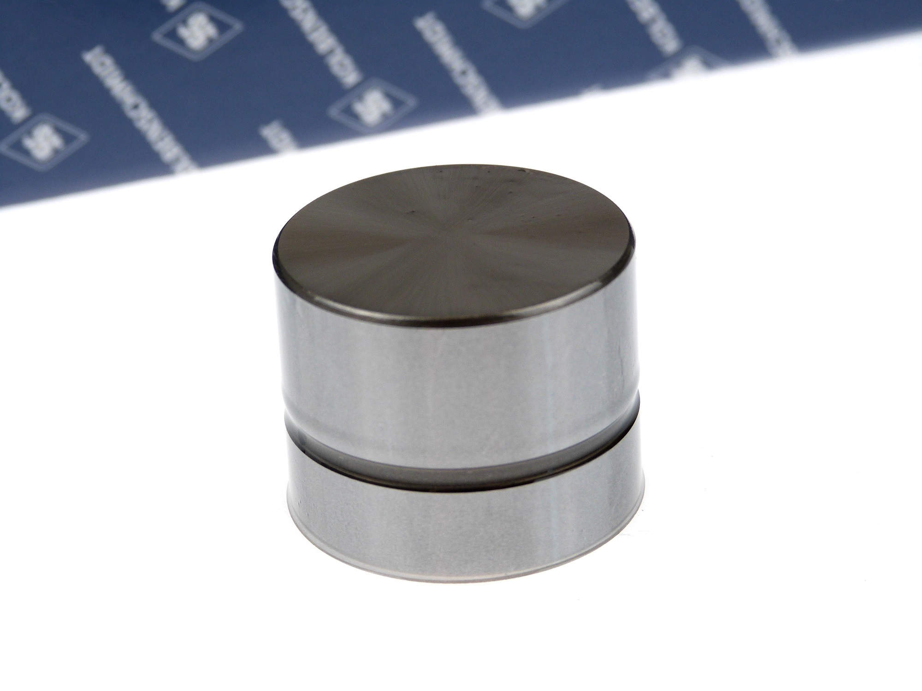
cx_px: 461
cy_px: 346
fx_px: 3463
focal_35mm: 130
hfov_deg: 15.2
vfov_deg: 11.4
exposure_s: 1/100
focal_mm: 23.5
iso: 100
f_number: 3.6
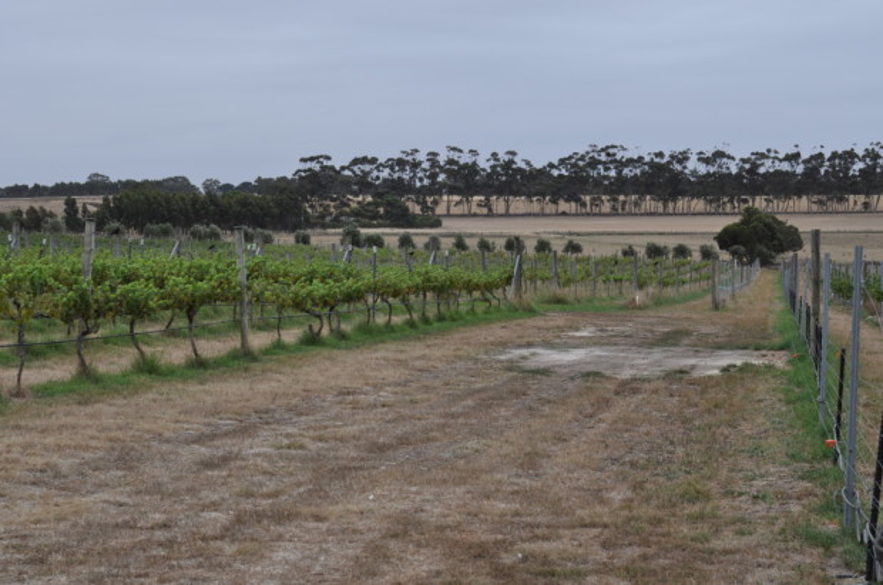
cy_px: 292
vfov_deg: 18.1
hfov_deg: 27.0
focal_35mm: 75
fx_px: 1836
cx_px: 442
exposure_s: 1/250
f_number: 8
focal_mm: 50
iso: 200
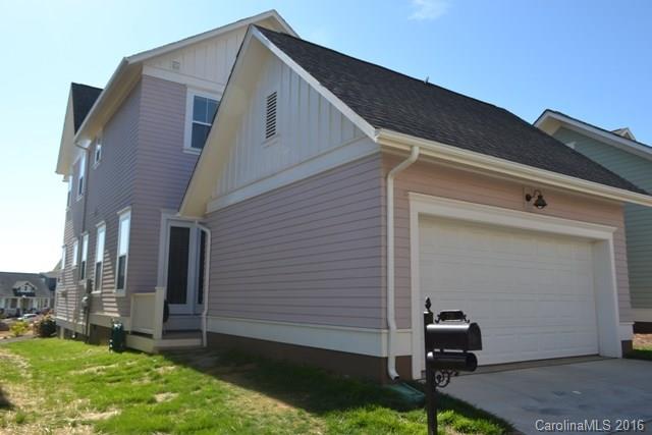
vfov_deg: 48.0
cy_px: 218
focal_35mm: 27
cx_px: 326
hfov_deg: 67.4
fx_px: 489
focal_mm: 18
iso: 100
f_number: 7.1
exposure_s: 1/200
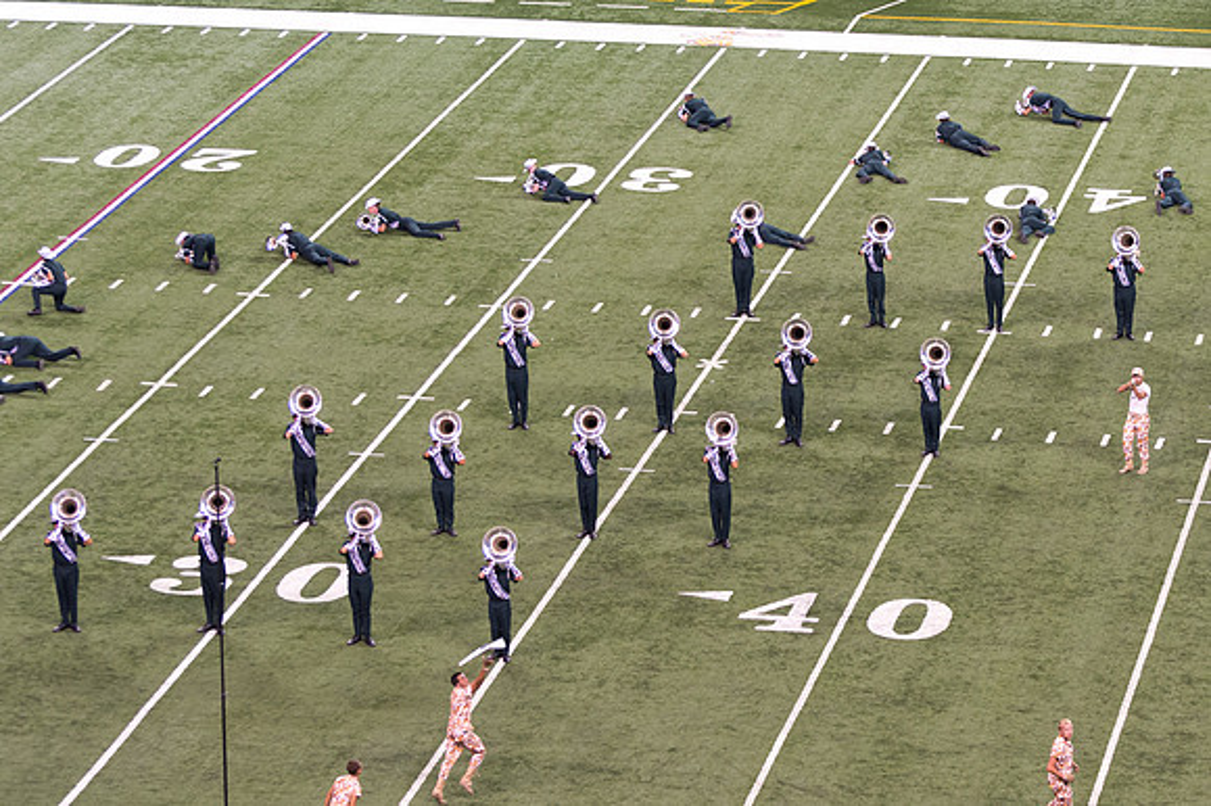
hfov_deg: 13.9
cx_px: 804
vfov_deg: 9.3
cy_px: 380
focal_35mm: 147
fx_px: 4943
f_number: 4.5
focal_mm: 90
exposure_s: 1/320
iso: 1100
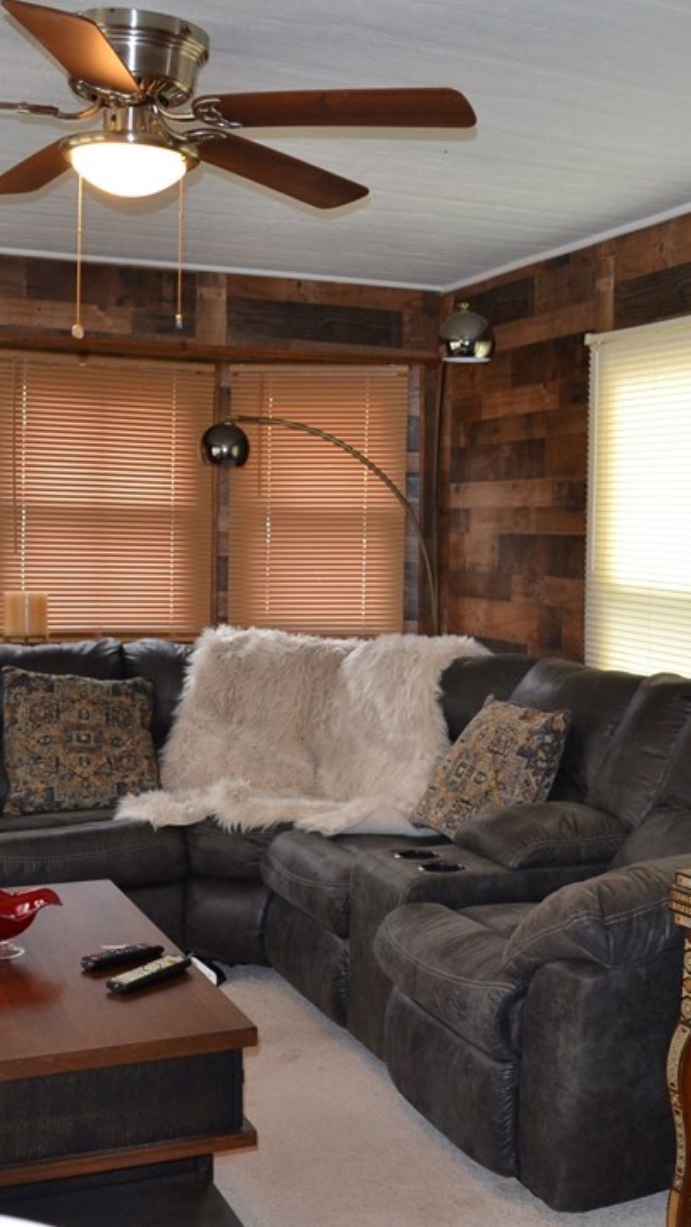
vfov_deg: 47.3
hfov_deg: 27.3
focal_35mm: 43
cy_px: 607
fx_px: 1400
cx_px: 531
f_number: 3.5
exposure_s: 1/60
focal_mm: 18
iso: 560
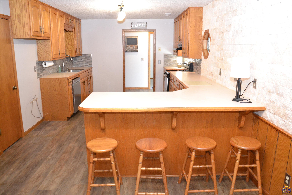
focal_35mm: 27
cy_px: 98
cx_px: 146
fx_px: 219
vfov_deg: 47.9
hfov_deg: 67.4
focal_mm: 18
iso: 2200
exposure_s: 1/60
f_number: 3.5
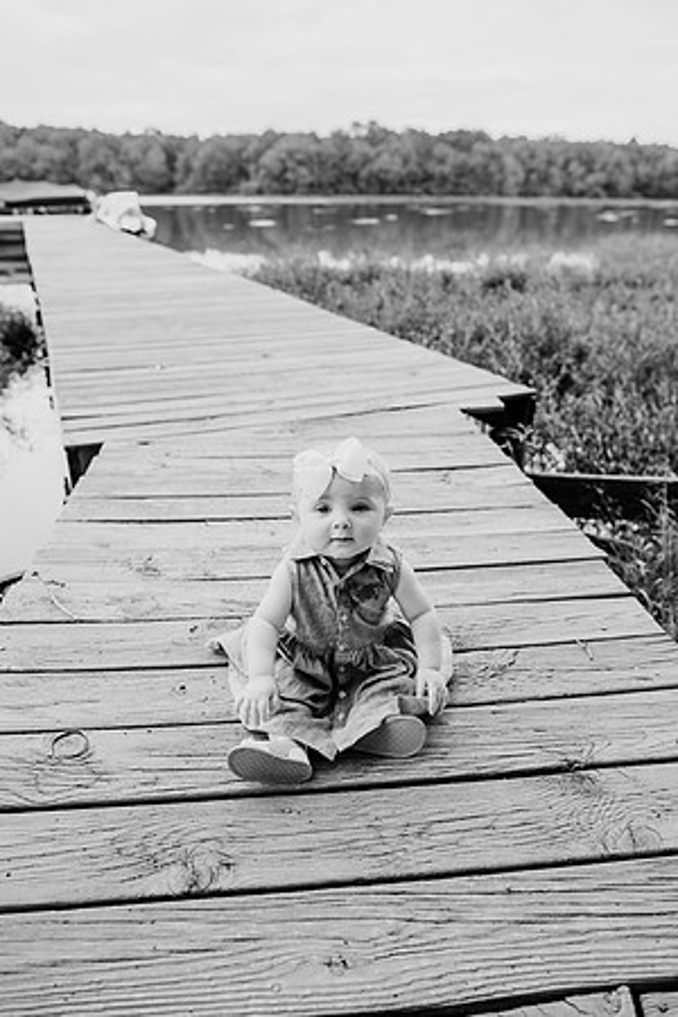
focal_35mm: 24
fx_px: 678
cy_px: 508
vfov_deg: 73.7
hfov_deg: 53.1
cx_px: 339
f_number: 3.5
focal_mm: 24
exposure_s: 1/800
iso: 500
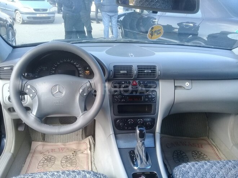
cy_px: 89
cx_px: 119
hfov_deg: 58.4
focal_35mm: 31
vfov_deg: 45.4
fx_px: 213
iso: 50
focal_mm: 3.3
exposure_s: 1/117
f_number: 2.2
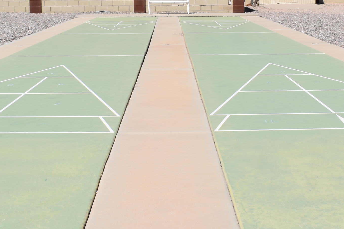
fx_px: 564
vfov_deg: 22.4
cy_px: 21
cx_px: 189
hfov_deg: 33.9
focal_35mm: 59
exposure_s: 1/400
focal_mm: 18
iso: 100
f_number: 10
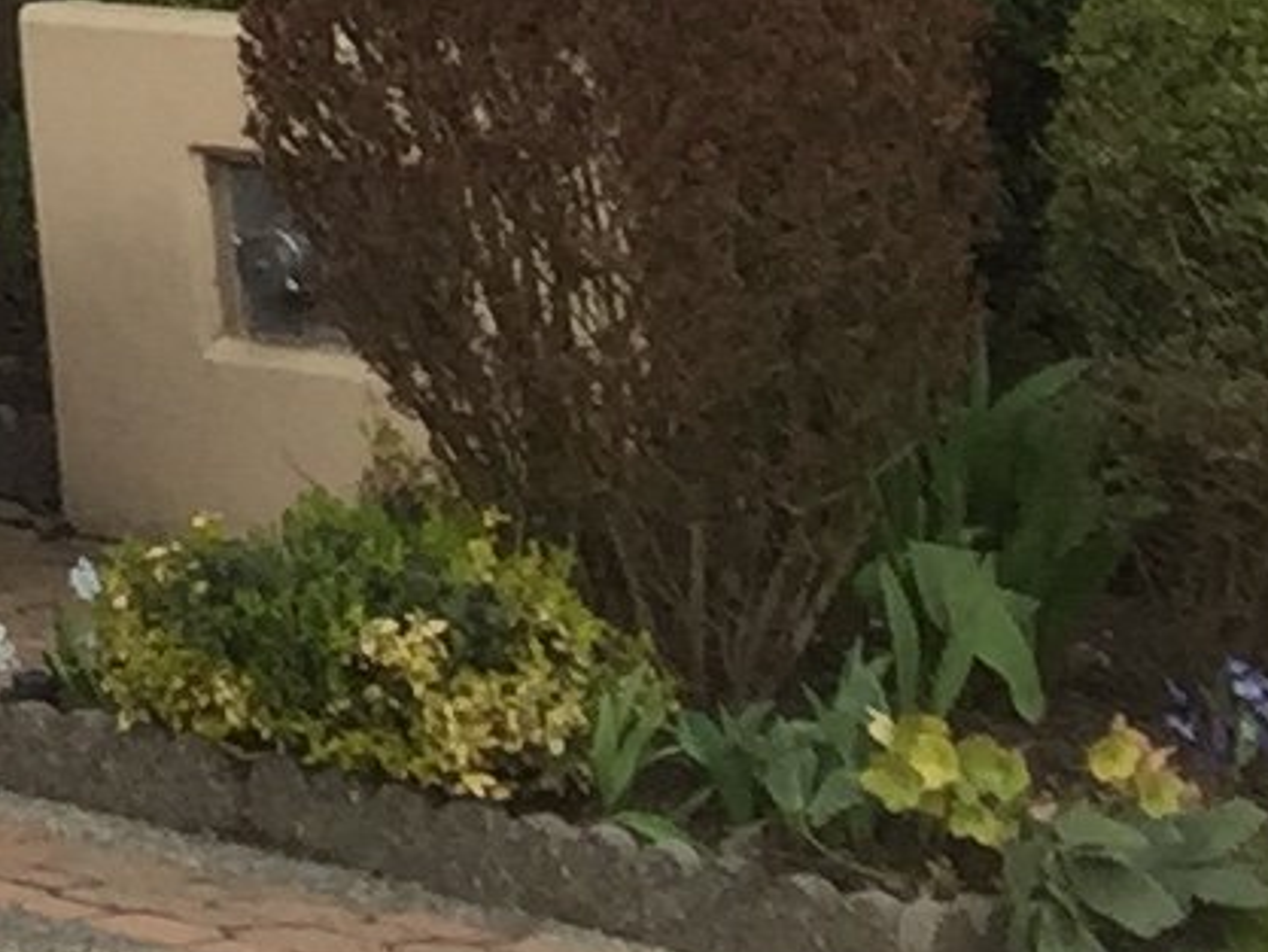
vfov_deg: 6.0
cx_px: -2925
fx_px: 8318
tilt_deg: +9.1
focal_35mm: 227
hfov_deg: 7.4
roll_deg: +0.5
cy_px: -1953
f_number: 2.2
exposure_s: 1/421
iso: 32
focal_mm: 4.15
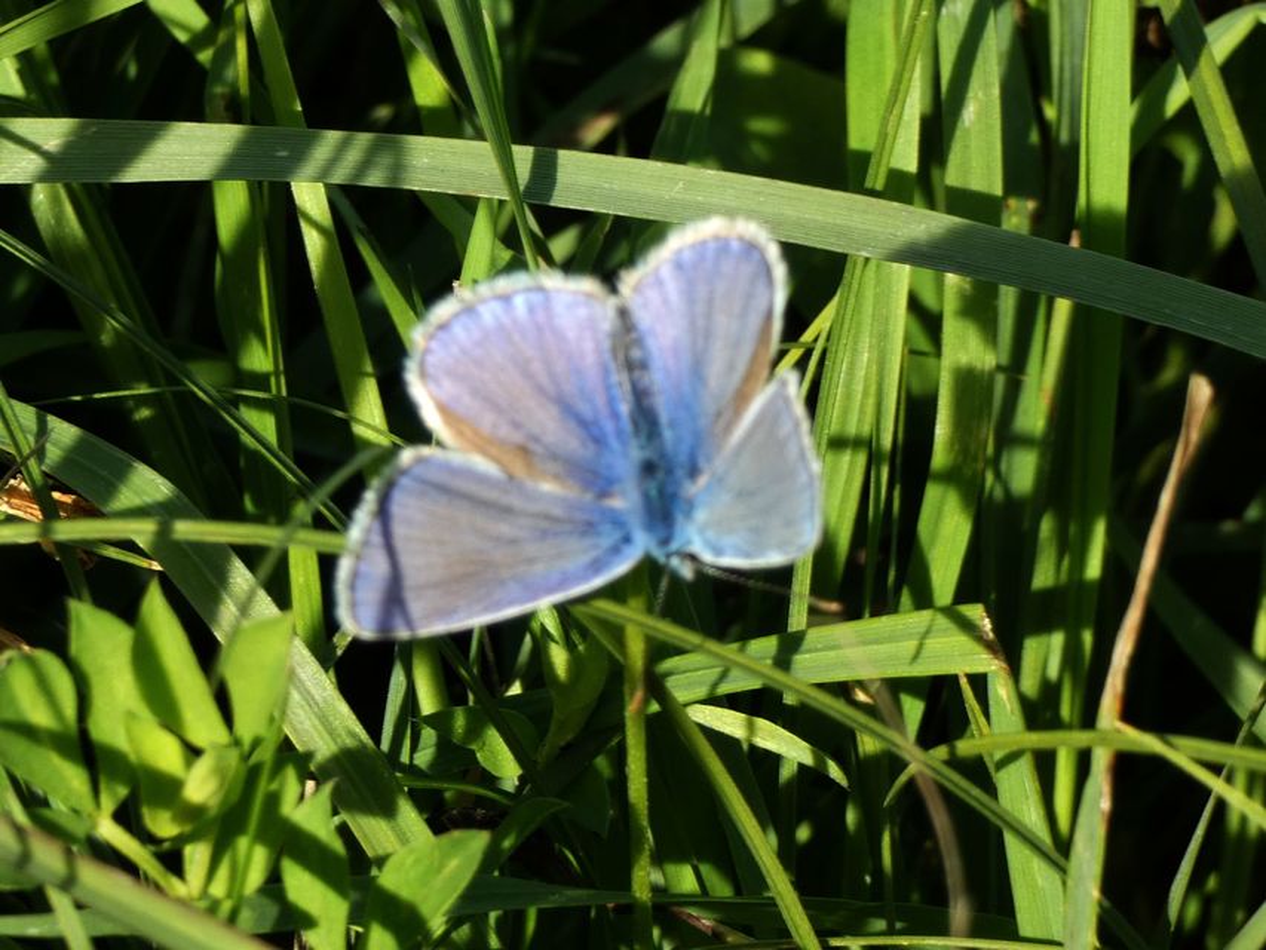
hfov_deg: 7.9
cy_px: 475
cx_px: 633
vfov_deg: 5.9
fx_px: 9144
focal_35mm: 250
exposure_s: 1/80
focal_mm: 44.8
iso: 80
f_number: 5.5
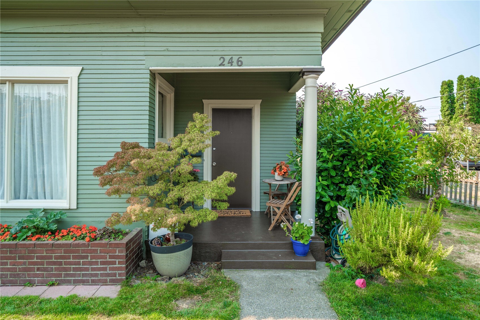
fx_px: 293
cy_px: 160
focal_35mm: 22
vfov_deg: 57.2
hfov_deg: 78.6
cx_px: 240
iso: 100
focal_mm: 22
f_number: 7.1
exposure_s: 1/50
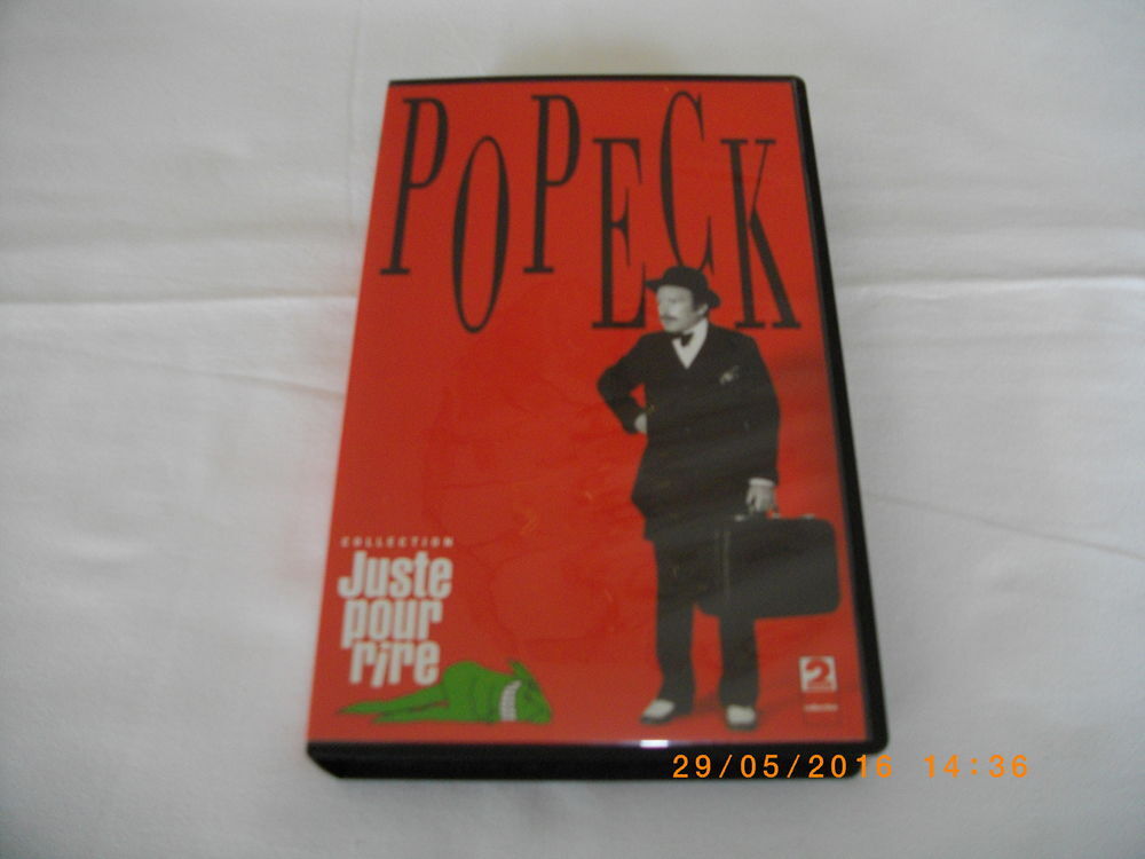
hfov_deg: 56.8
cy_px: 430
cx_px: 572
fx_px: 1058
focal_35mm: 32
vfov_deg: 44.2
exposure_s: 1/80
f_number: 2.9
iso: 200
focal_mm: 5.7
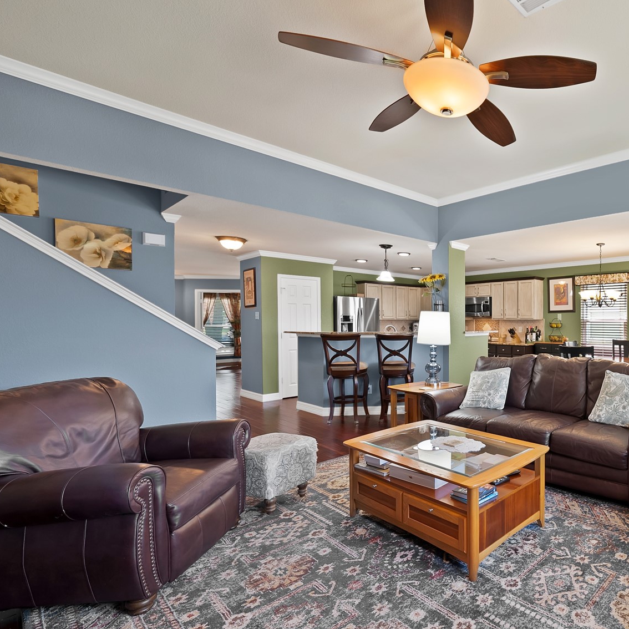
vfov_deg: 80.6
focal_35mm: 18
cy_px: 333
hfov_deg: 71.5
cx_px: 514
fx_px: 370
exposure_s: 1/1.25
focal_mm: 12
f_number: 9
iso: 640
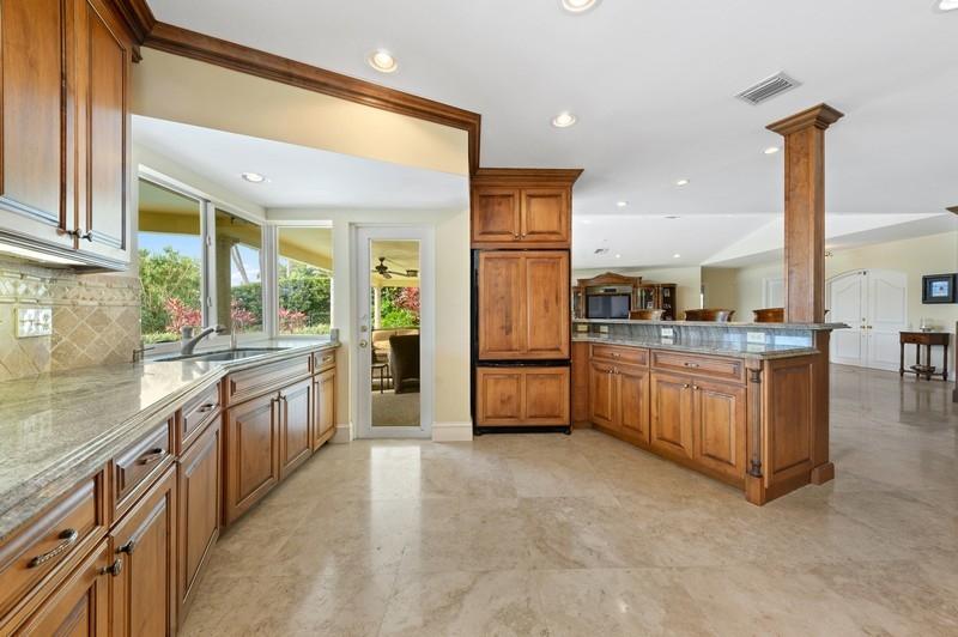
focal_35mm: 13
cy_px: 318
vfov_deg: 85.3
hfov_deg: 108.4
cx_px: 479
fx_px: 346
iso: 100
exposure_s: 1/2
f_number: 8
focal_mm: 13
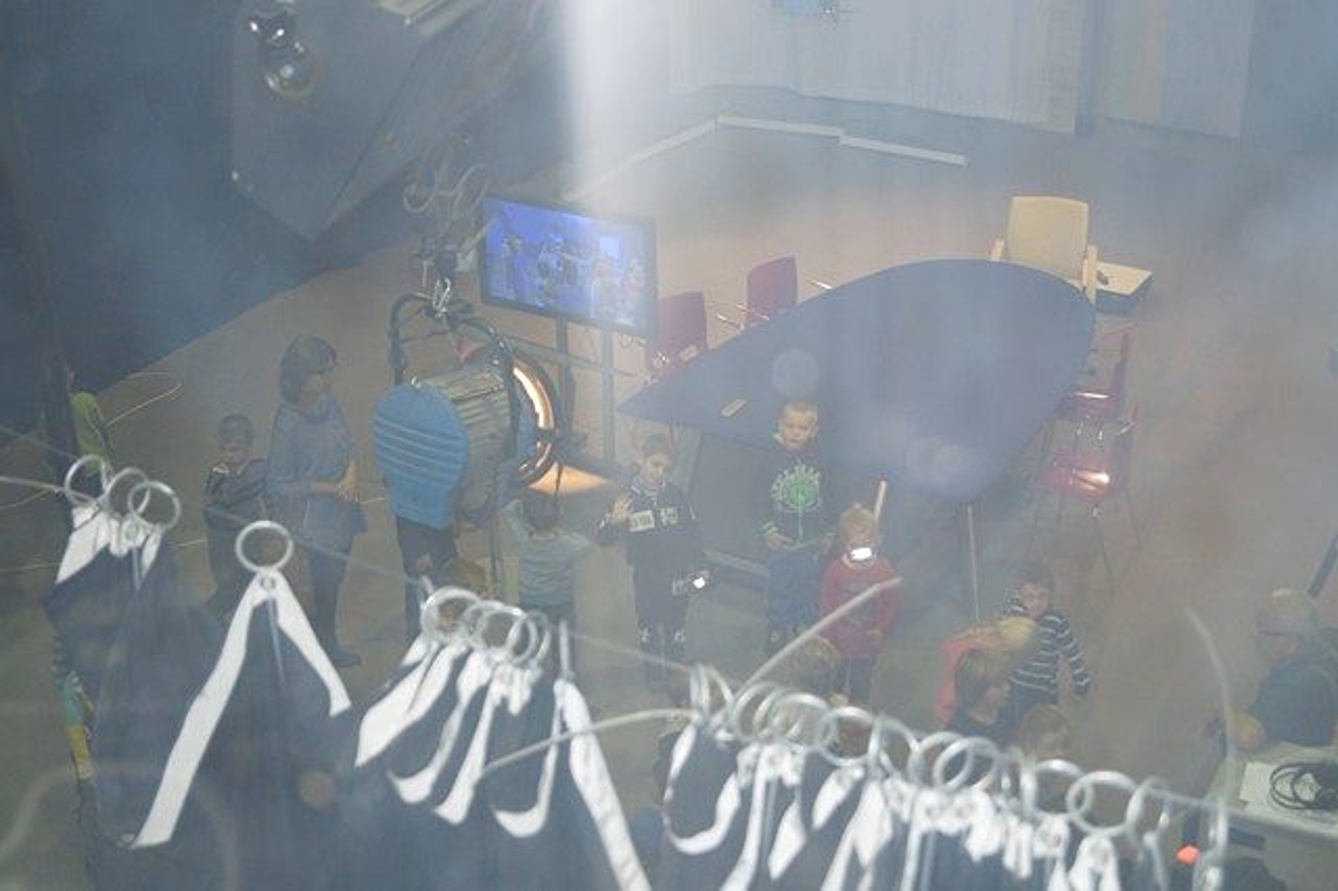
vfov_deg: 25.7
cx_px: 669
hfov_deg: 37.9
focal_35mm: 52
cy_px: 446
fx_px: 1950
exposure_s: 1/100
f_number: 5
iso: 800
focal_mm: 35
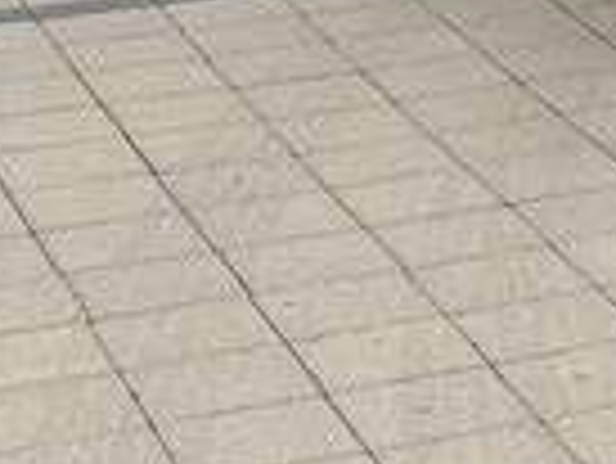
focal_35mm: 193
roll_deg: +1.6
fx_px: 3437
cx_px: 1129
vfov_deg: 7.4
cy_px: -426
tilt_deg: -5.8
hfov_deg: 9.7
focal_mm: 6.76
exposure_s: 1/865
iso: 64
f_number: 1.78
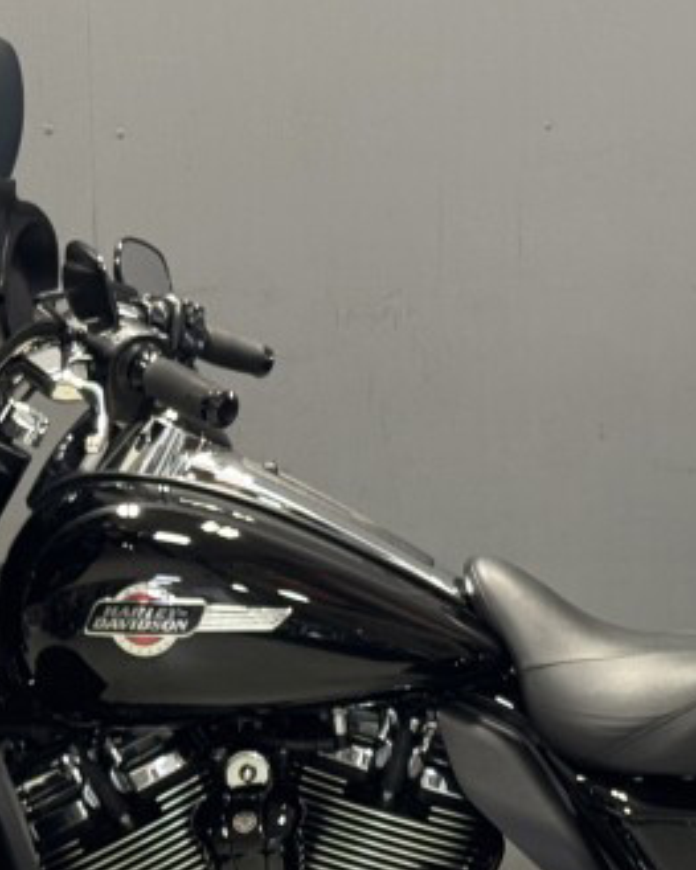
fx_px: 3916
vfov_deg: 12.7
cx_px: 554
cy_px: 648
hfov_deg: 10.1
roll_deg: +0.8
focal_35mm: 152
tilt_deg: -7.7
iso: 200
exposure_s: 1/40
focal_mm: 6.76
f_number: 1.78
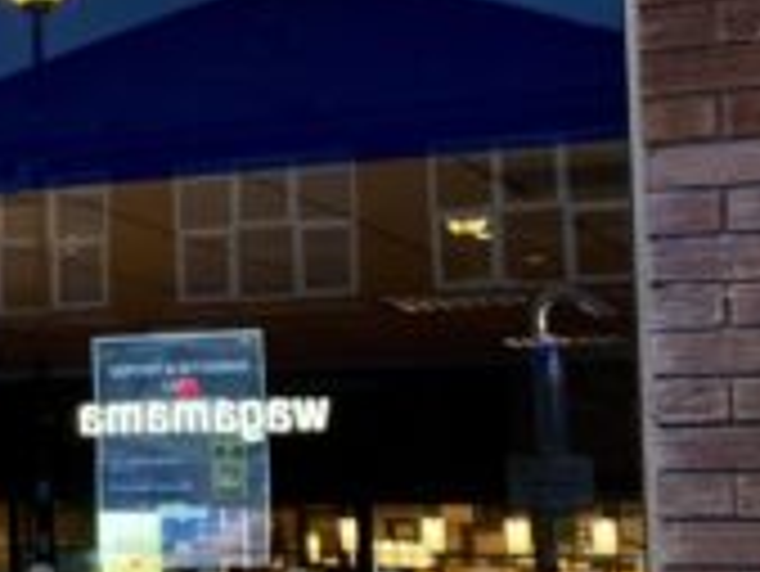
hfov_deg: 14.7
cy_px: 338
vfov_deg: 13.6
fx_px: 2395
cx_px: -773
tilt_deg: +4.7
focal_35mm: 109
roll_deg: -0.3
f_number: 1.78
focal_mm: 6.76
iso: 400
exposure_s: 1/33
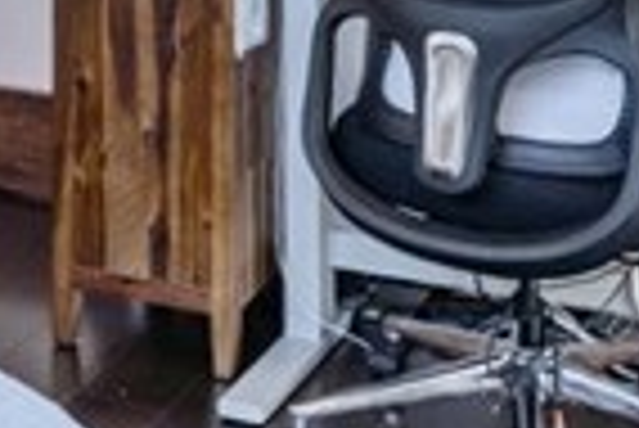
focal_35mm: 115
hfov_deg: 17.1
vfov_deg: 10.9
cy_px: -433
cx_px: -86
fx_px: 2043
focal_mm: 16
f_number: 3.5
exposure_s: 1/50
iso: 125
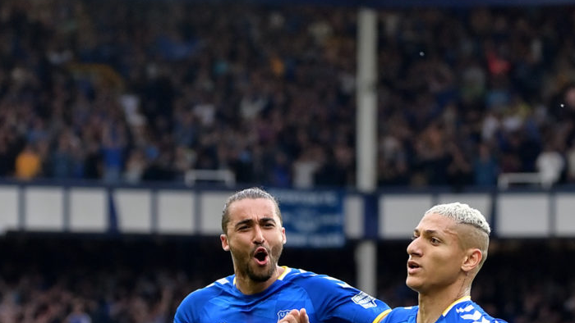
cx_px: 452
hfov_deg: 7.4
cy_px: 515
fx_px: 4468
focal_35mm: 293
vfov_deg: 4.1
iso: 800
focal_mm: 102
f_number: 3.2
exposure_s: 1/1250
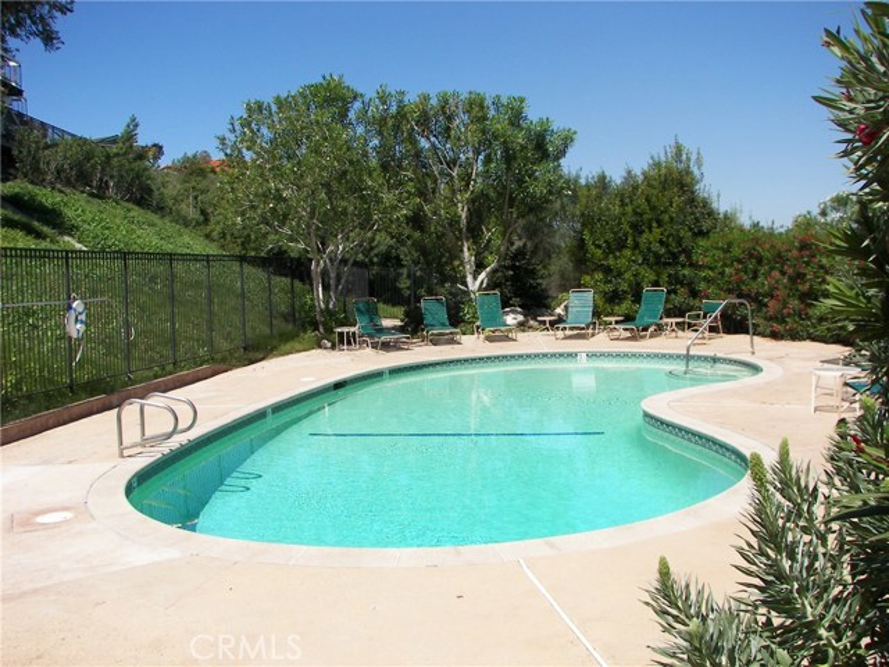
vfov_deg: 39.7
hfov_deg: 51.4
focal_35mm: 36
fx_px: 925
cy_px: 334
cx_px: 444
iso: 50
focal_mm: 6
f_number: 4
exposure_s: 1/640
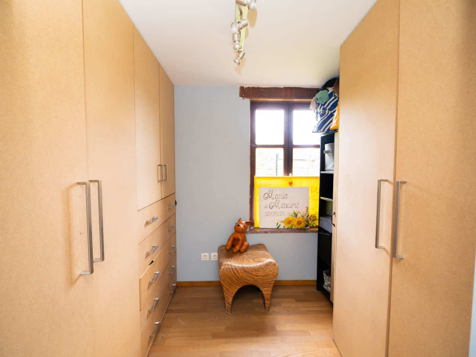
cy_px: 178
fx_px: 220
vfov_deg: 78.1
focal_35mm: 16
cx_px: 238
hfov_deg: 94.5
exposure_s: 1/60
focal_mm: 8
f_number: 4
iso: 640
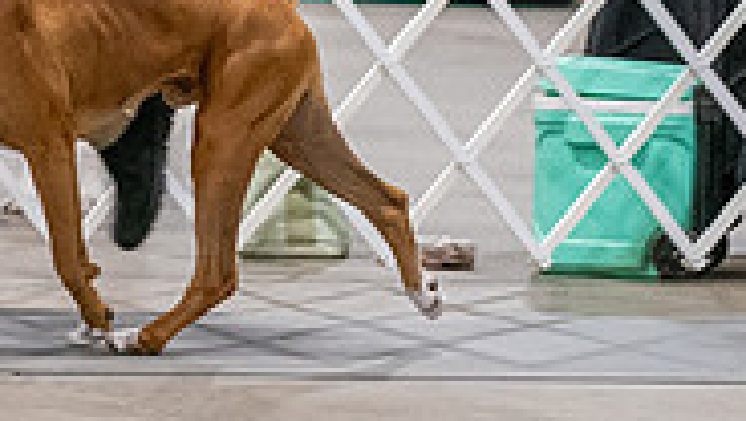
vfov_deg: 2.4
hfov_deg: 4.3
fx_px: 9961
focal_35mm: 503
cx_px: -6
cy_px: -215
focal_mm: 131
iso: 6400
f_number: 3.5
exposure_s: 1/250
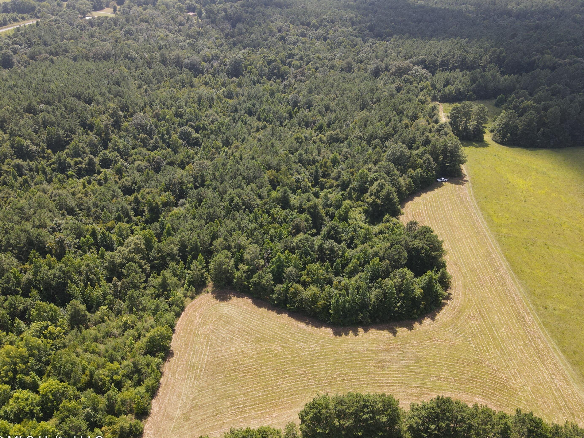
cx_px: 279
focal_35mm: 26
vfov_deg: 53.1
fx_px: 439
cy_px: 226
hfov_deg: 67.3
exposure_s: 1/240
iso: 100
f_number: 2.8
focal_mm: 4.5
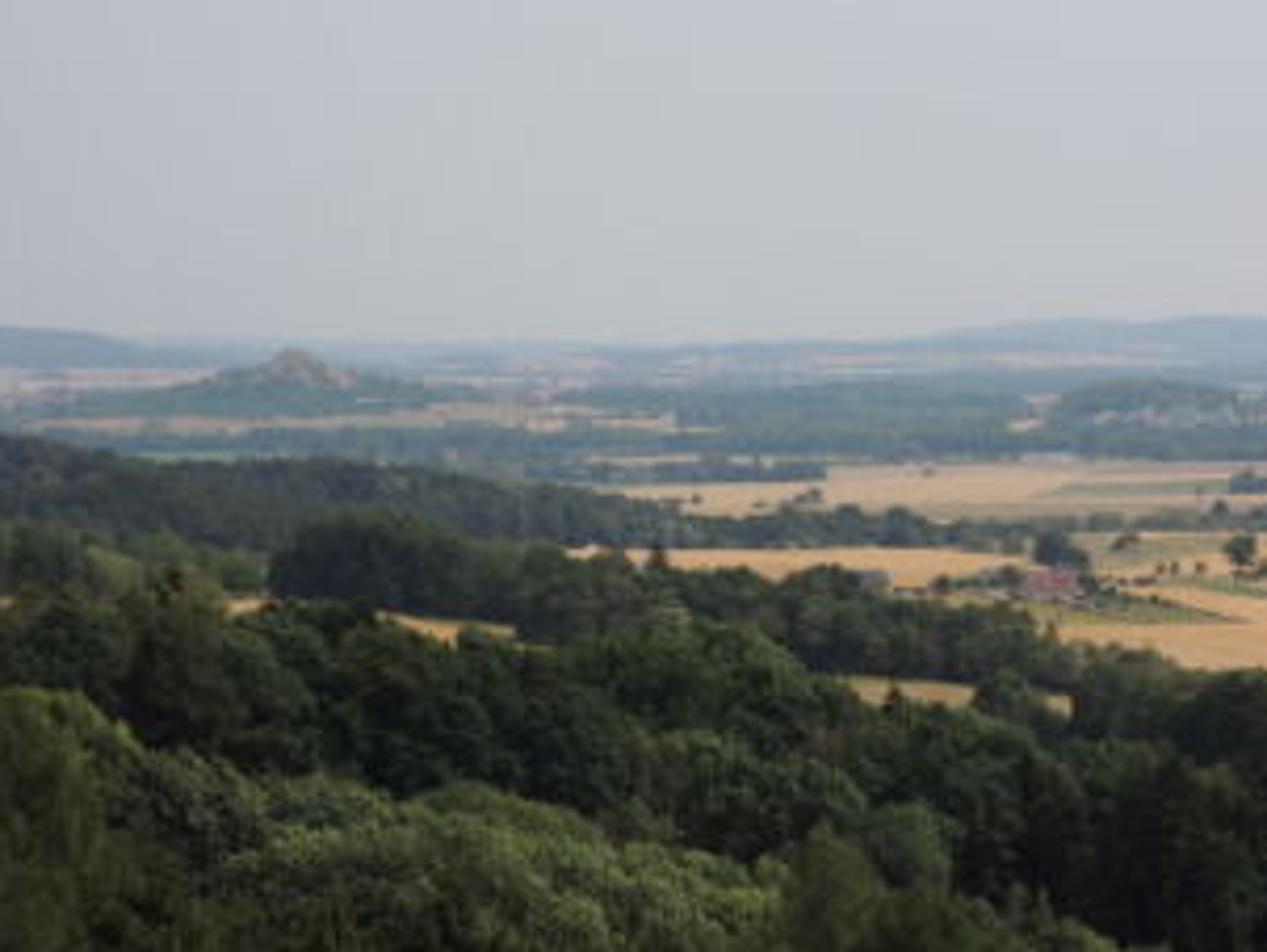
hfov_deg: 17.0
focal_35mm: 116
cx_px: 688
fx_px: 4249
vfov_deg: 12.8
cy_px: 409
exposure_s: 1/640
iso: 100
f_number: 5.5
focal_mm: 17.9
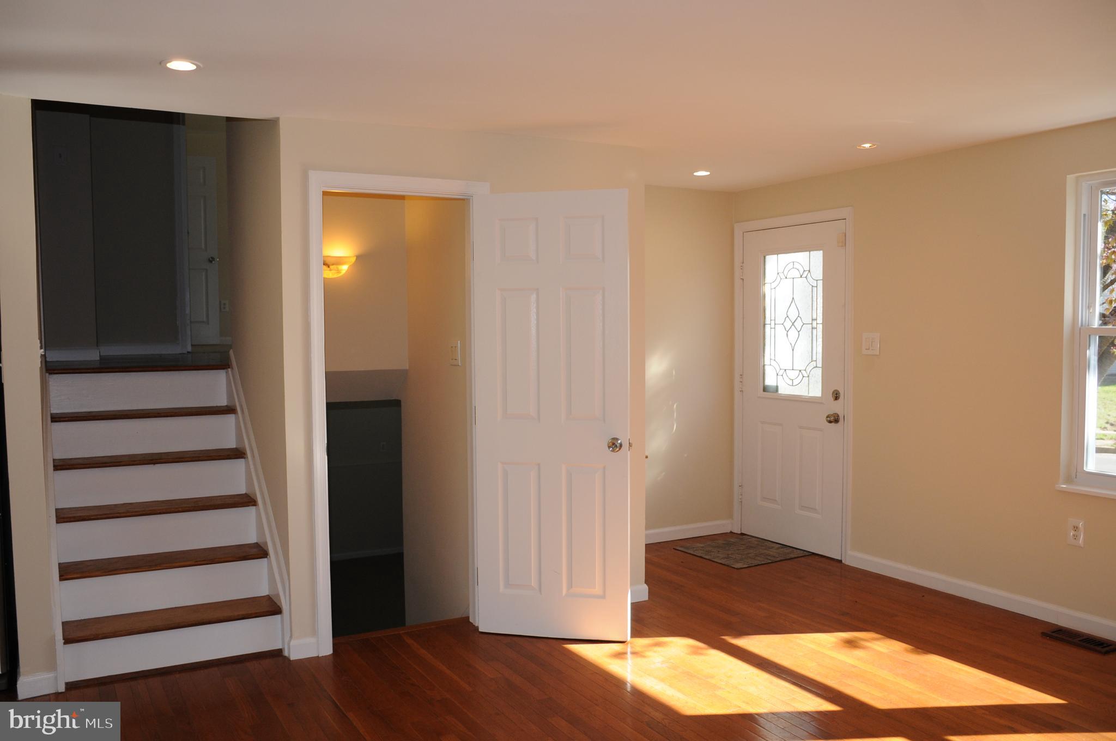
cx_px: 558
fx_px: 929
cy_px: 370
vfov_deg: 43.5
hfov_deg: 62.0
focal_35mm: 30
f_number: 4
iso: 400
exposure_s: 1/250
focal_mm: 20
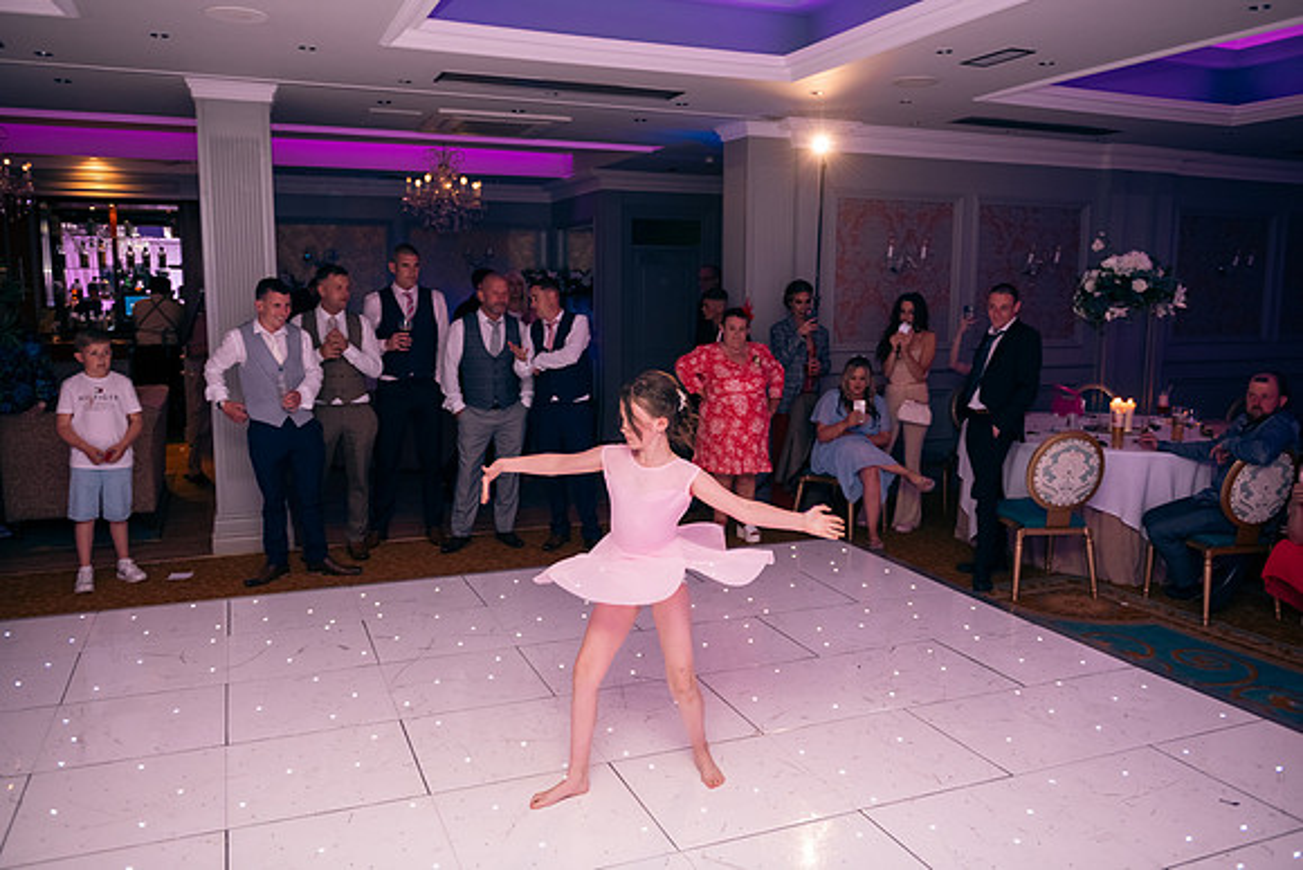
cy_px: 435
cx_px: 652
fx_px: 1014
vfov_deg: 46.4
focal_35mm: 28
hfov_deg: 65.5
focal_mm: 28
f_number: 3.5
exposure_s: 1/160
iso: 1000
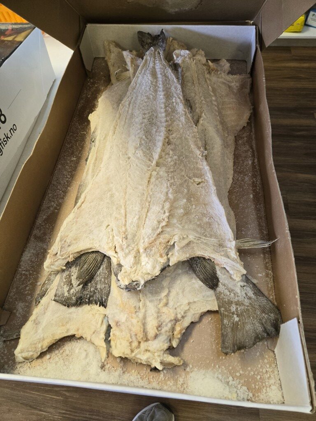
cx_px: 158
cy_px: 210
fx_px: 280
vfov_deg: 73.9
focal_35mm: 23
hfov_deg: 58.9
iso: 250
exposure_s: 1/120
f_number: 1.8
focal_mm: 5.4
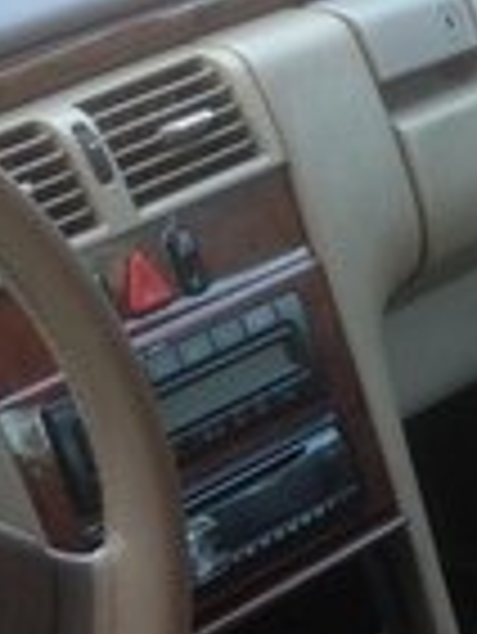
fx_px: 2128
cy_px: 778
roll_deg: +6.5
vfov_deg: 16.2
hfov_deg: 12.7
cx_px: 32
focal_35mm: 116
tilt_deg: -35.8
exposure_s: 1/24
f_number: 2.4
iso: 50
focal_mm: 4.12
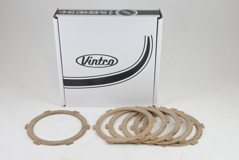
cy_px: 80
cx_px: 120
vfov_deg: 27.5
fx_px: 325
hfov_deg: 40.3
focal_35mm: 49
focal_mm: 18.4
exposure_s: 1/125
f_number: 4.5
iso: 500
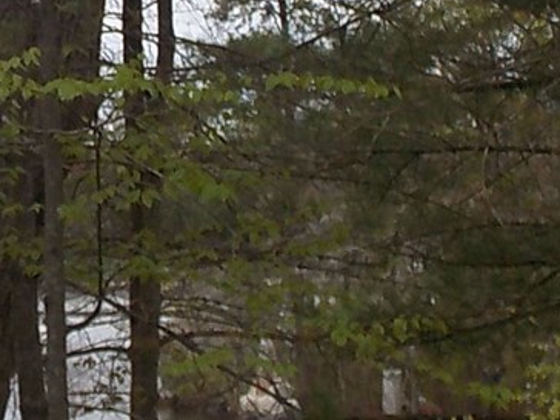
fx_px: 3235
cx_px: -98
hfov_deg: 9.8
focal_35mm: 200
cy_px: 180
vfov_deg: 7.4
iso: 180
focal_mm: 9.7
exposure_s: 1/125
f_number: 5.3
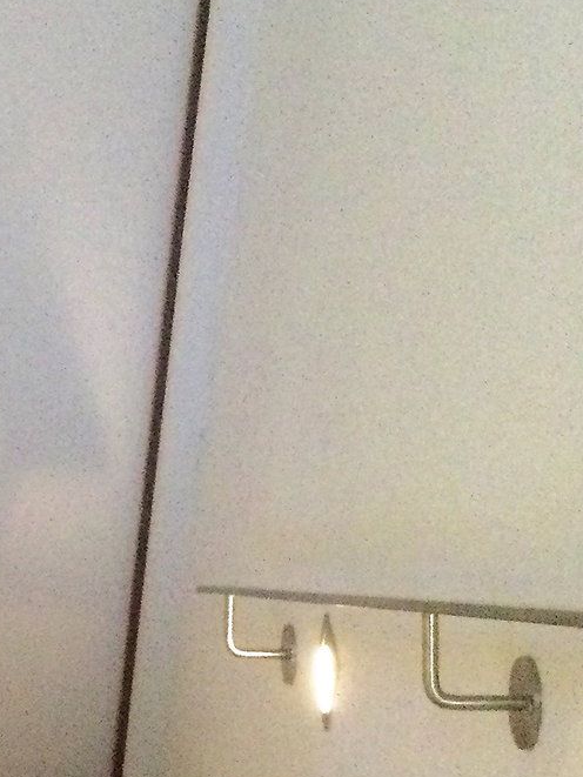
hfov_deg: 14.0
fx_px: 2245
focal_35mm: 100
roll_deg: +1.1
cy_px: 590
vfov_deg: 19.5
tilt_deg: -40.9
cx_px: -235
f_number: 2.4
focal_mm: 3.3
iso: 640
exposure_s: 1/17
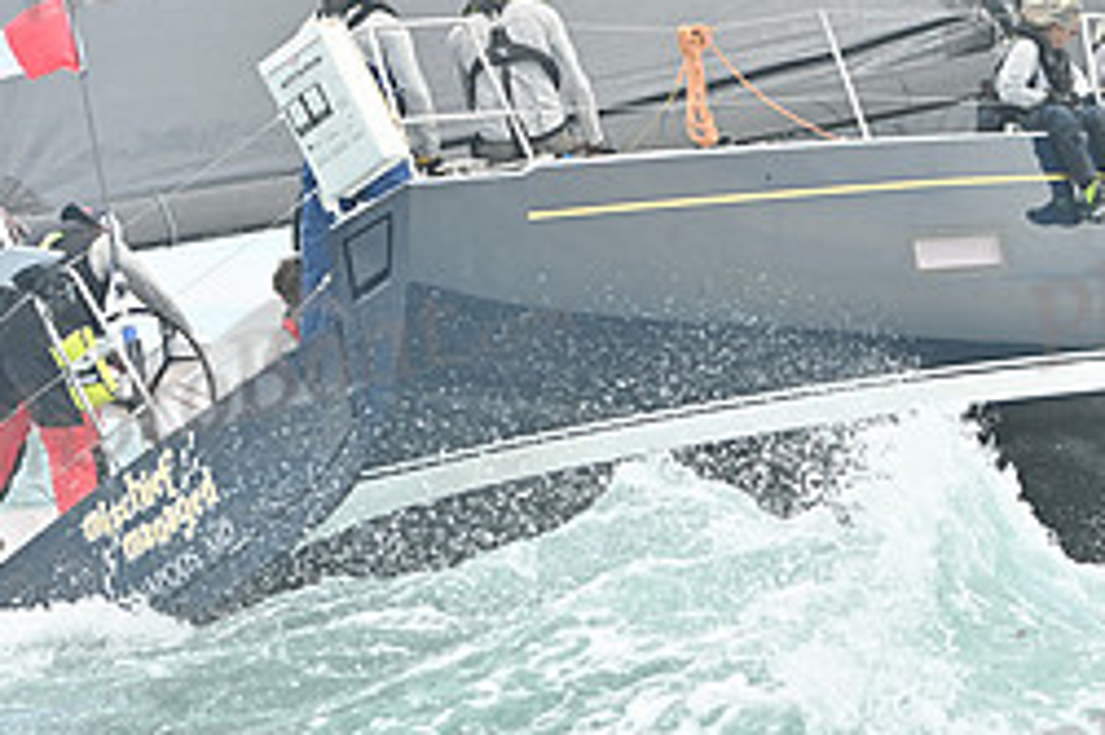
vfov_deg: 8.4
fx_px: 4969
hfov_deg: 12.7
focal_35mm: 162
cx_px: 806
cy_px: 90
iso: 250
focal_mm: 70
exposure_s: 1/1250
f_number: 4.5
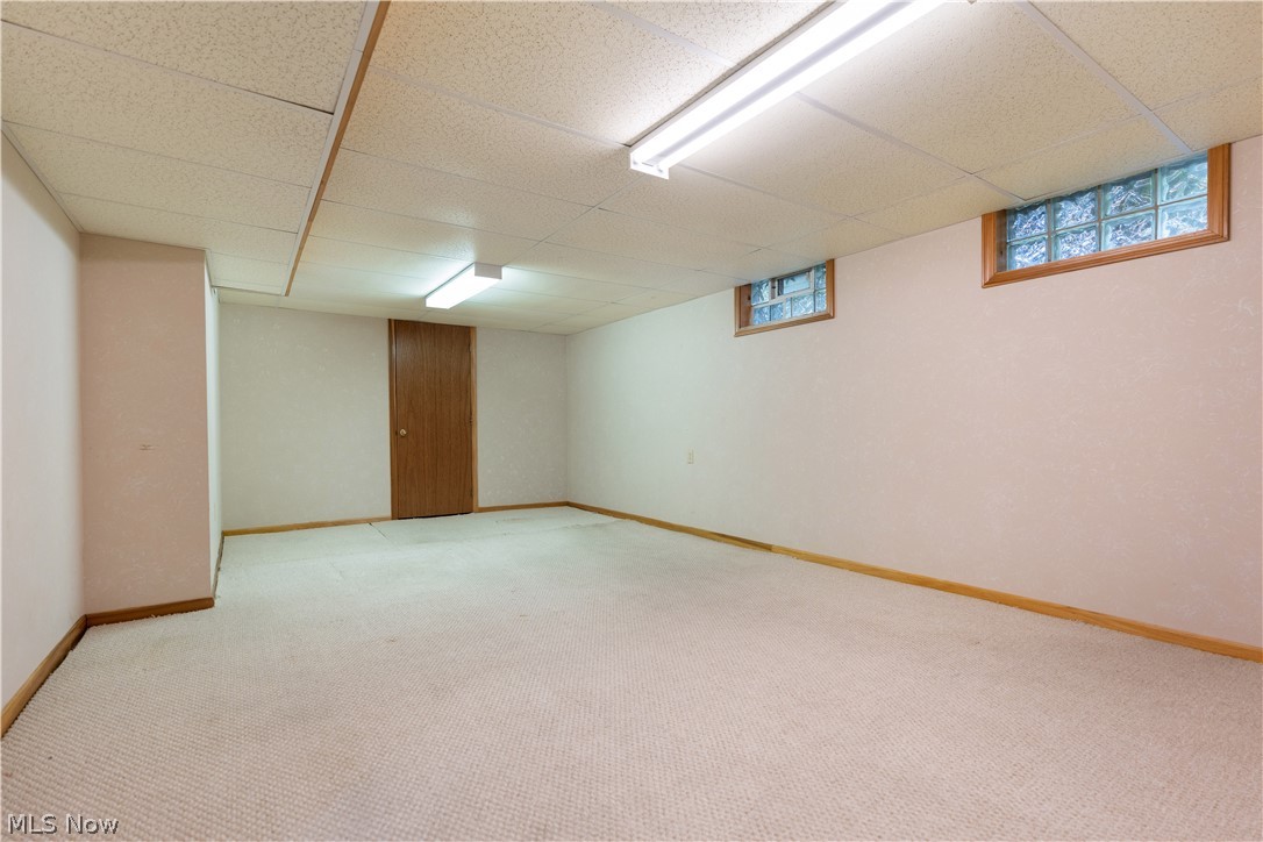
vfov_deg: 73.7
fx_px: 561
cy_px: 421
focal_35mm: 16
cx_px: 632
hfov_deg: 96.7
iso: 400
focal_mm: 16
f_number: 2.8
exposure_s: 1/50
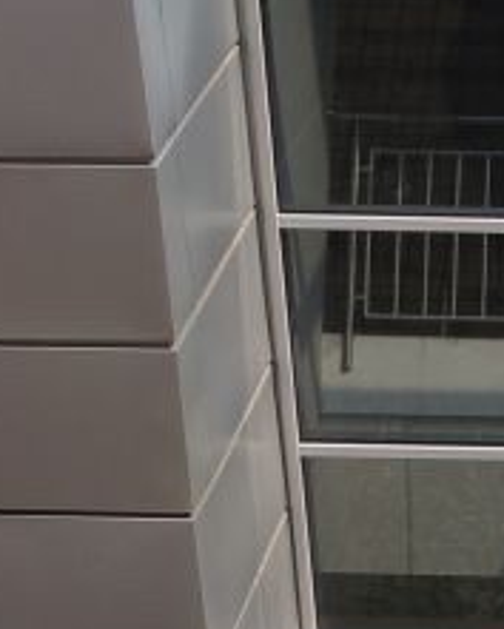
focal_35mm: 143
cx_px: 846
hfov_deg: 10.3
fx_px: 2664
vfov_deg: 12.9
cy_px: 898
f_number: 8
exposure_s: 1/250
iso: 100
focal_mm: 22
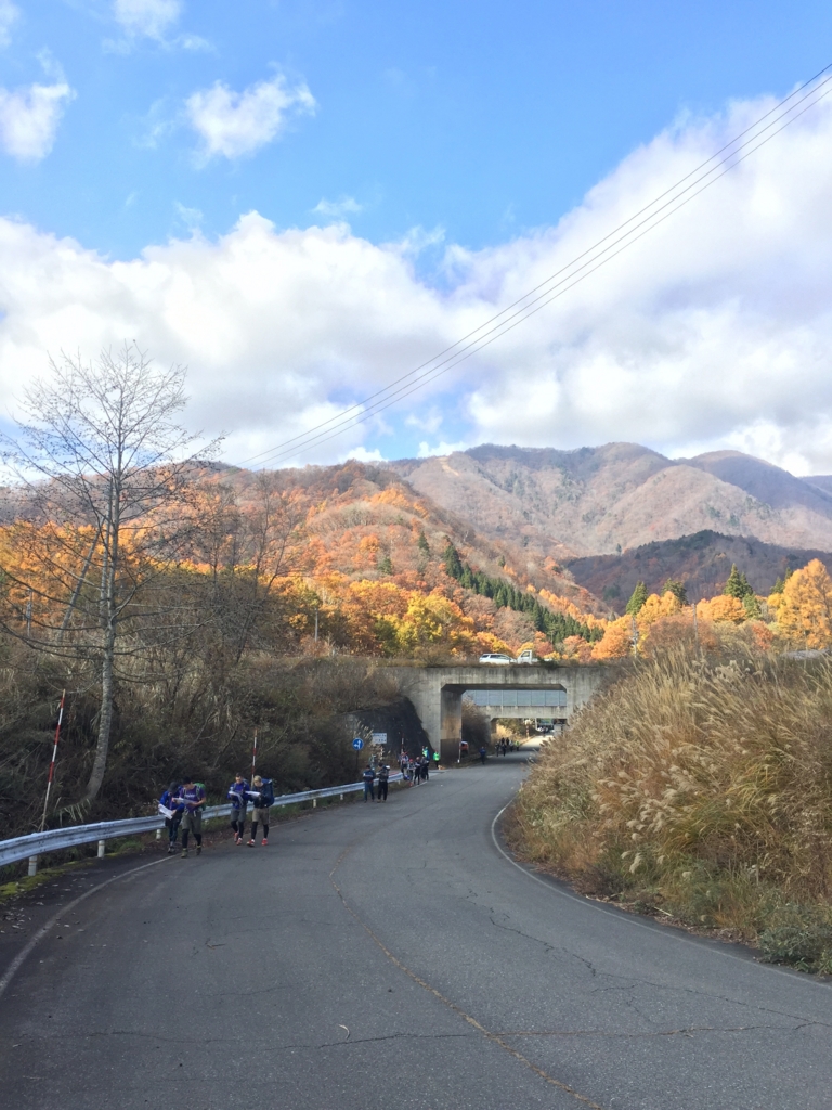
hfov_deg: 48.2
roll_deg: -0.9
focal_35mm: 29
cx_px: 416
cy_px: 555
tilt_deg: +10.2
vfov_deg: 61.7
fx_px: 929
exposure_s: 1/694
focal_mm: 4.15
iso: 32
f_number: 2.2
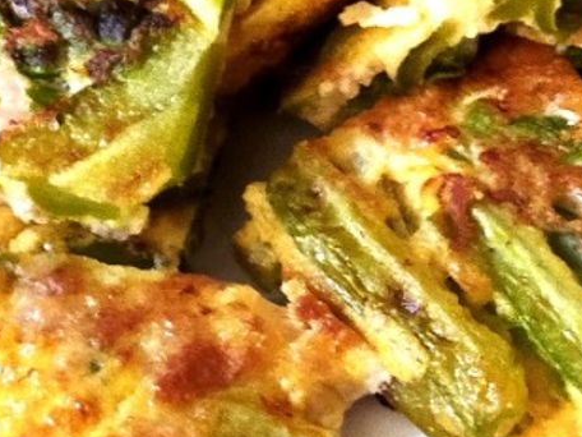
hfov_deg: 25.6
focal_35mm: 71
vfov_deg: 20.1
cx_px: -43
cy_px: 5
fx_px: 1194
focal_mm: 4.71
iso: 378
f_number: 1.79
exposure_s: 1/25
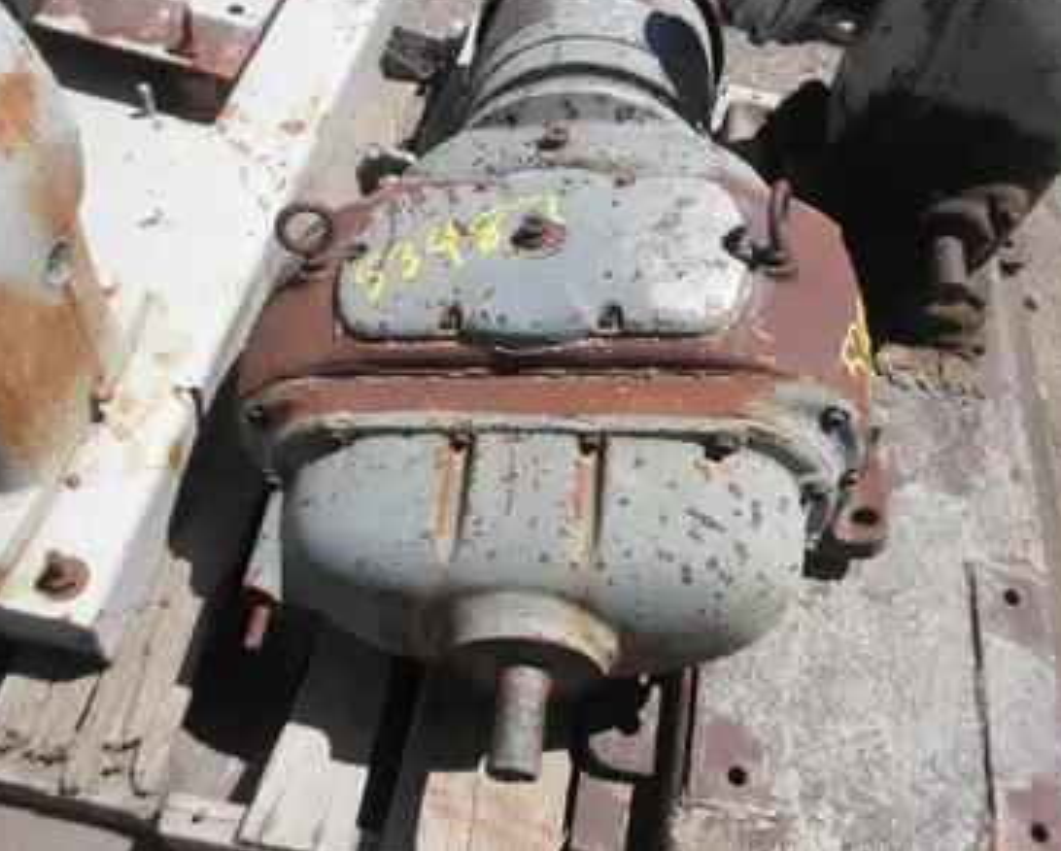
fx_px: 943
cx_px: 565
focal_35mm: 30
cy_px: 417
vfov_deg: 48.6
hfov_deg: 58.7
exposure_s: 1/125
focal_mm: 5
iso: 64
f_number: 8.5
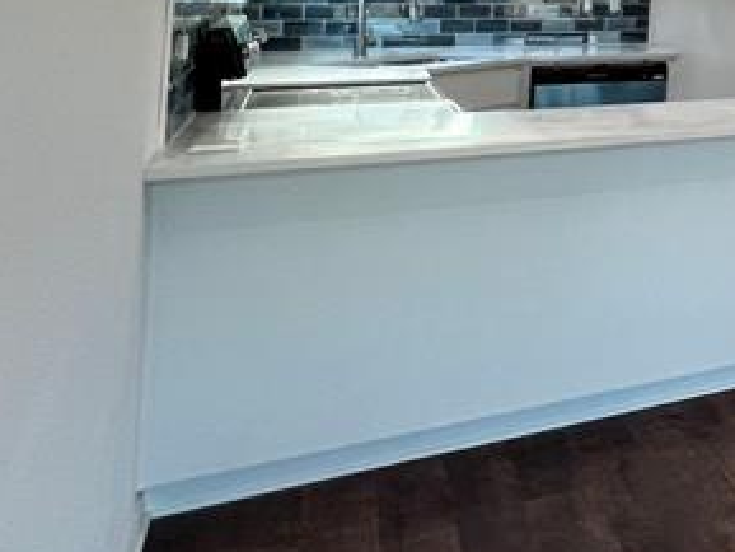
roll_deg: -2.2
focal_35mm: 46
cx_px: 1213
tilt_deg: +1.4
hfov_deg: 25.1
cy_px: -69
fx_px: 977
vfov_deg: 28.4
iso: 160
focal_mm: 1.57
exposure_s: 1/120
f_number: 1.8
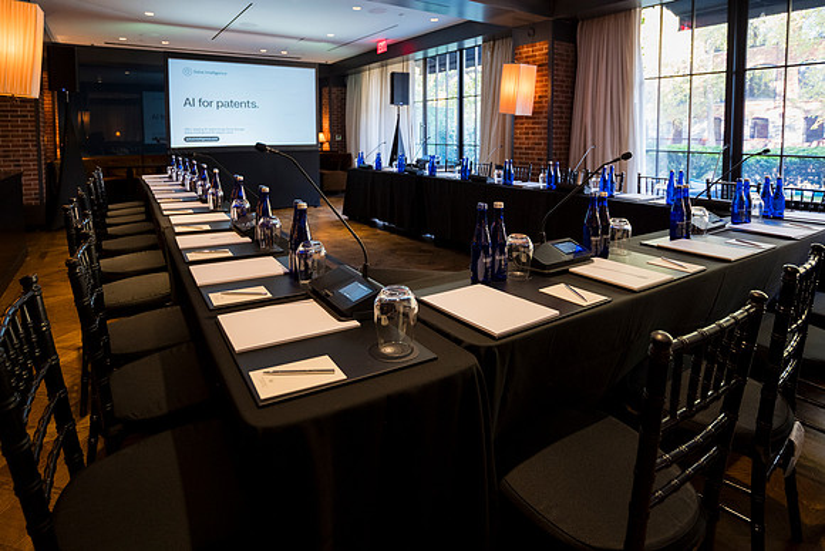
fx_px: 413
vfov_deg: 67.4
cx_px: 412
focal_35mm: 18
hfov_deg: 90.0
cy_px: 276
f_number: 4
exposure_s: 1/40
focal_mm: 18
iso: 900
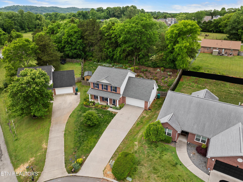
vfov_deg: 56.8
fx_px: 168
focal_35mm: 24
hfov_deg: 71.6
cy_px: 91
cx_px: 122
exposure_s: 1/15
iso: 100
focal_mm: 12.29
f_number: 2.8
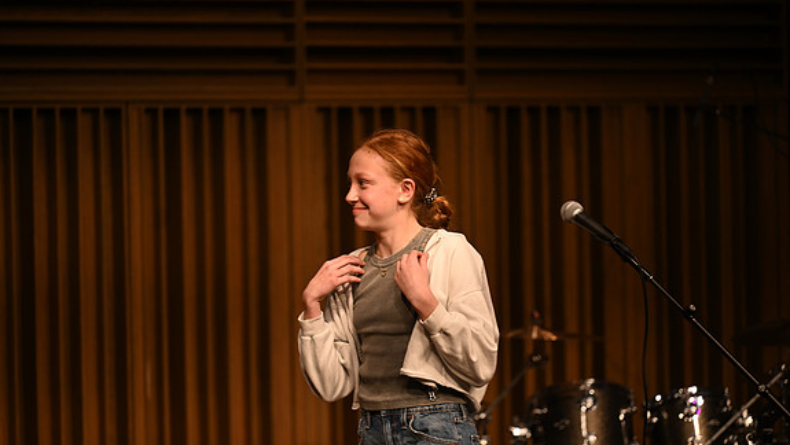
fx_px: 3542
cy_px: 262
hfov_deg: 12.7
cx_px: 393
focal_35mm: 169
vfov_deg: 7.2
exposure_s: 1/400
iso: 800
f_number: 2.8
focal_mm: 160
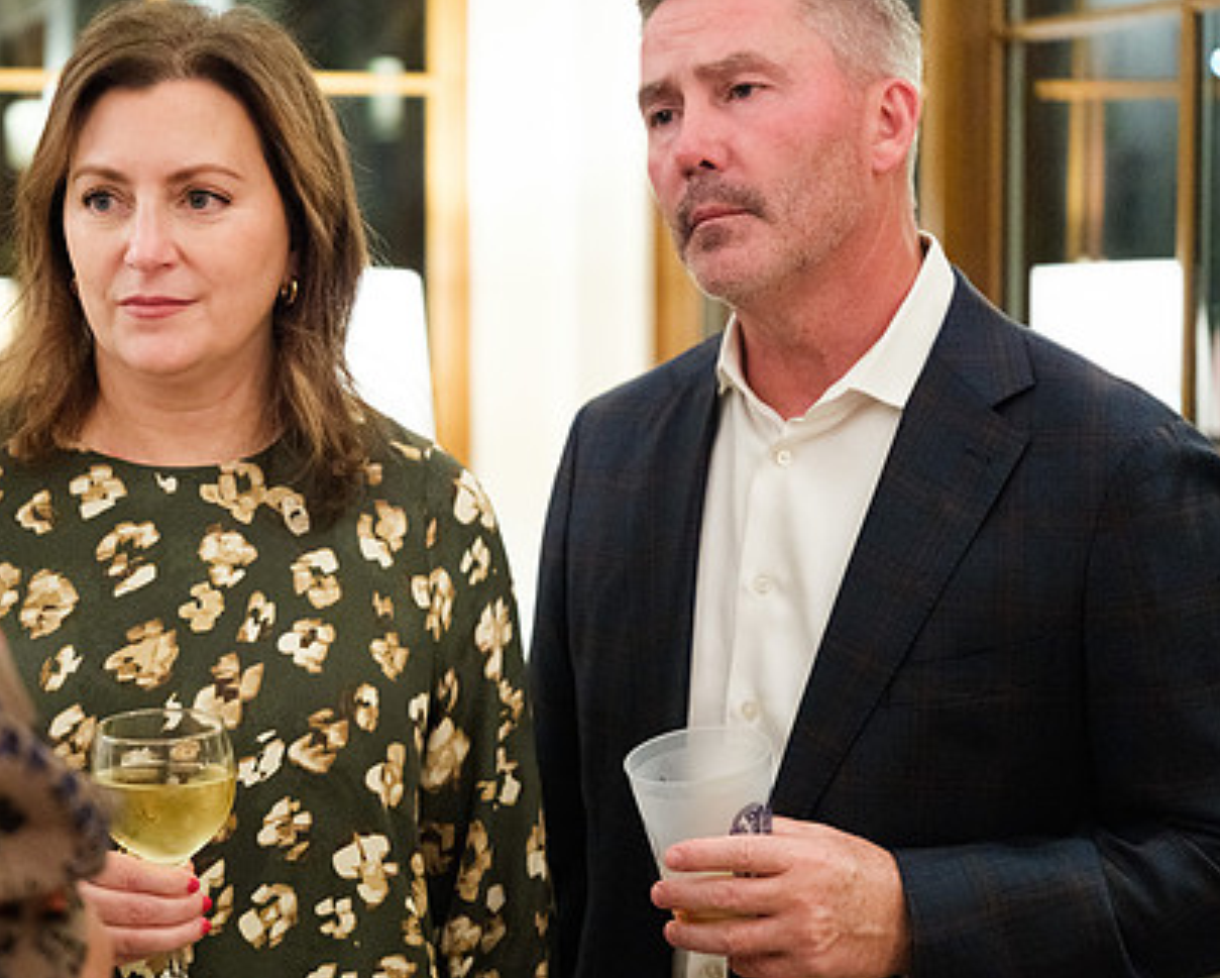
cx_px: 387
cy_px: 498
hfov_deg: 23.4
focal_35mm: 81
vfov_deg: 19.0
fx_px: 2927
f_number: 1.8
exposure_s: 1/125
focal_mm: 40
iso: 2000
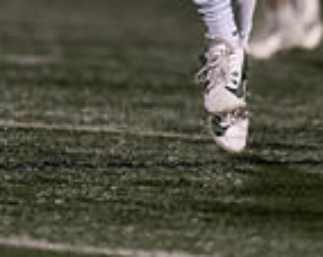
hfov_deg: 1.9
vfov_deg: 1.5
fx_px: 9855
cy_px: -164
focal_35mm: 1033
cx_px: 296
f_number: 2.8
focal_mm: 200
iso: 3200
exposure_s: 1/1000
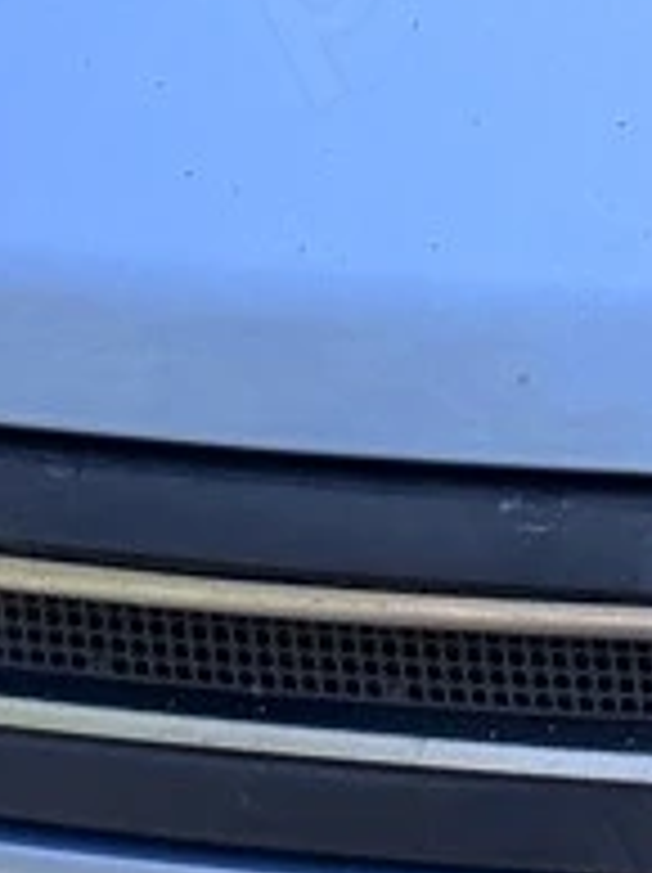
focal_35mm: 179
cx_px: 1016
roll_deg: +1.9
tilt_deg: -22.7
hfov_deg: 8.1
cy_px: -130
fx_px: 4505
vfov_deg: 10.9
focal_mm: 5.96
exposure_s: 1/933
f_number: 1.6
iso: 50
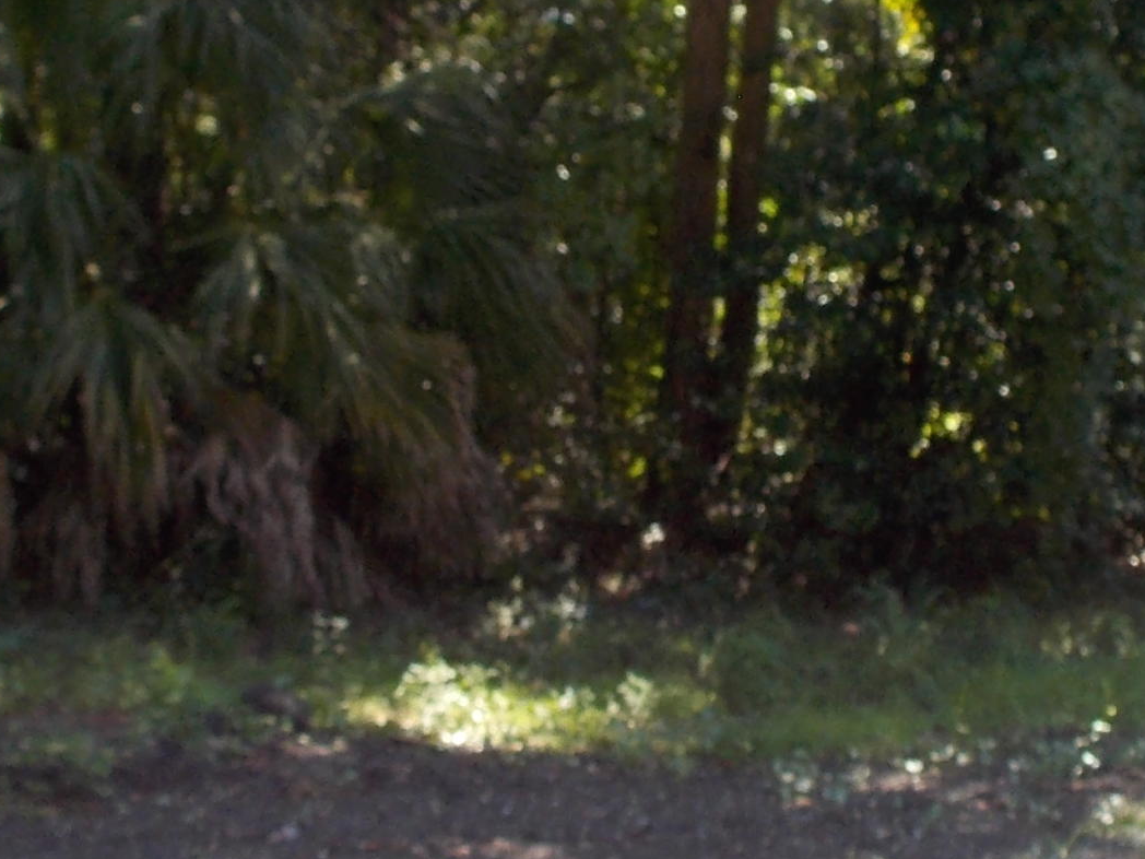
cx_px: 682
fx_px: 2745
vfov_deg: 17.8
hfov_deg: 23.5
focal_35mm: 83
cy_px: 327
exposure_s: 1/200
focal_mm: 4.1
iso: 80
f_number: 3.3
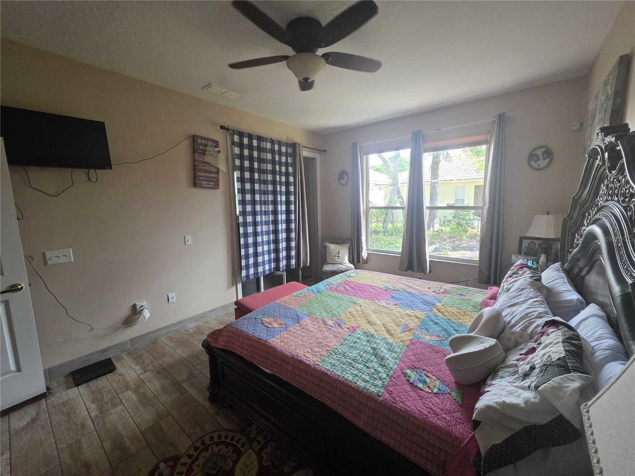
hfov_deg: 106.2
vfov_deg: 89.9
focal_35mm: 13
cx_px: 318
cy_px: 238
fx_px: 238
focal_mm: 2.2
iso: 500
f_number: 1.9
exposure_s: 1/240
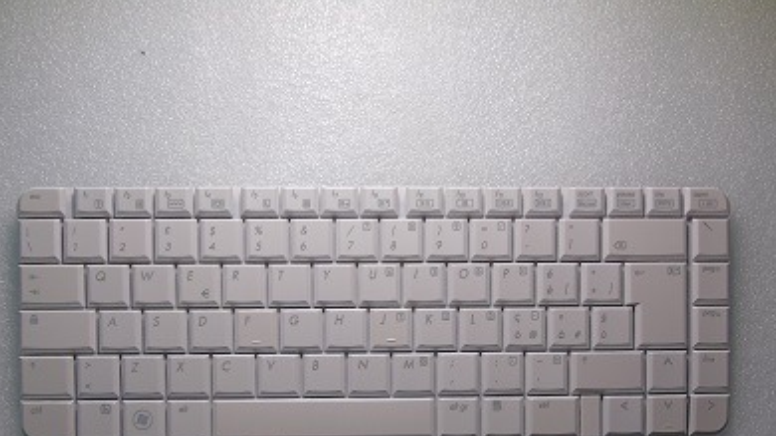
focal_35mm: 38
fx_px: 782
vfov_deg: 30.9
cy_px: 297
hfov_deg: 52.8
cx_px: 382
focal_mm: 6.1
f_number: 5.6
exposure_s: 1/20
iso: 100
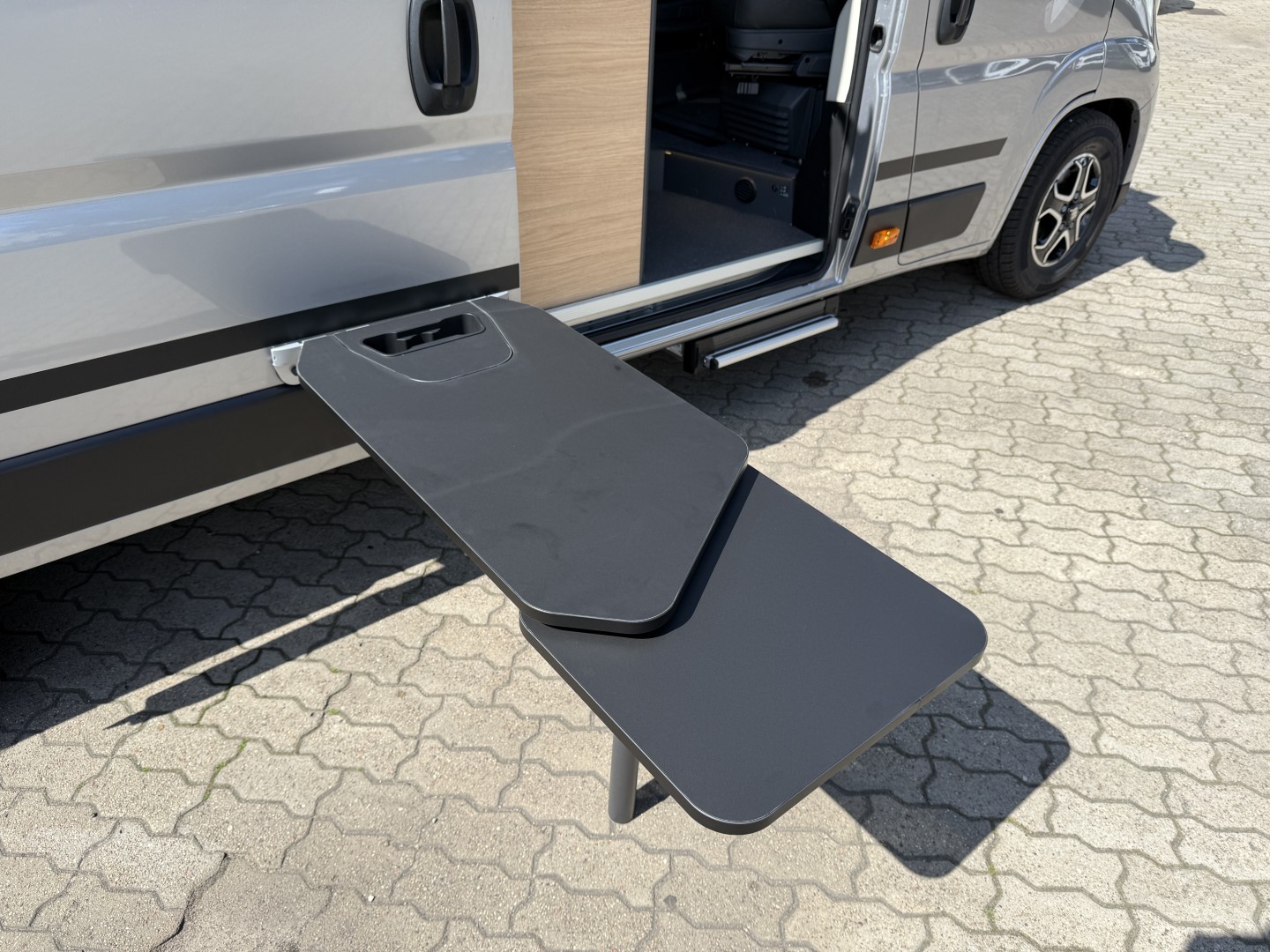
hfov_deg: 71.6
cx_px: 635
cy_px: 476
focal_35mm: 24
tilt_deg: -34.5
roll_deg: +0.7
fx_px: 881
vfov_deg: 56.8
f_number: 1.78
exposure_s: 1/2169
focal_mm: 6.76
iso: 80
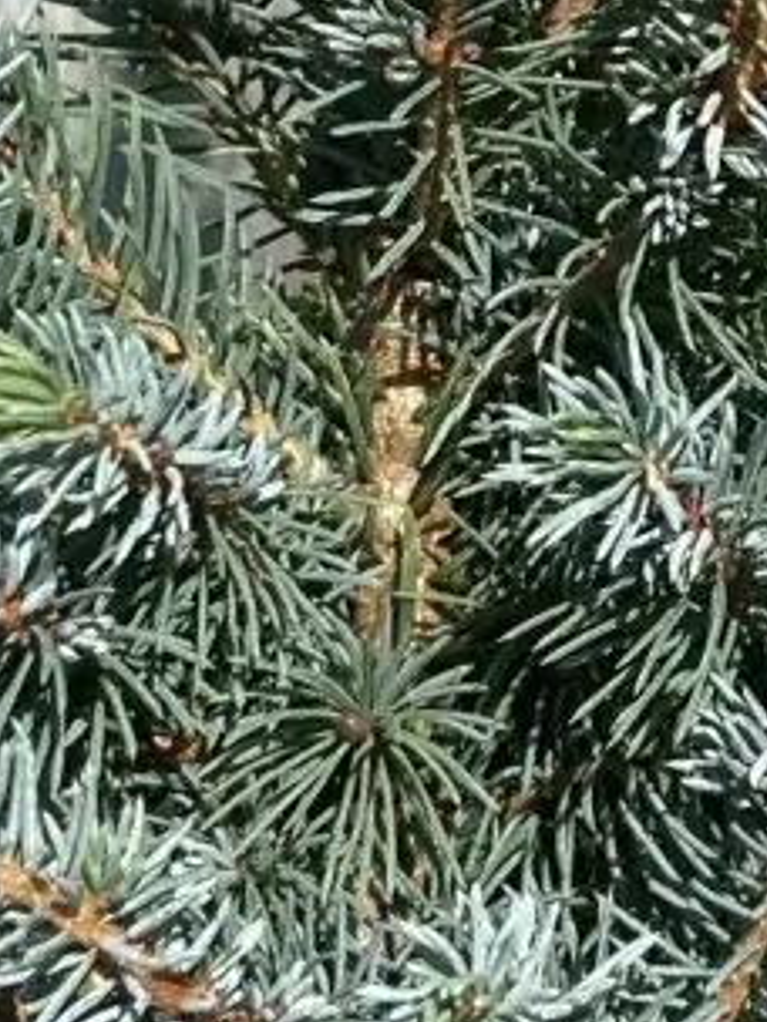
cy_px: 47
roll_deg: -2.6
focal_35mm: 123
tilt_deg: -12.8
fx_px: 3634
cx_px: 595
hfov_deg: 12.0
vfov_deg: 15.8
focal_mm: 4.2
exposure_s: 1/3731
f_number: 1.6
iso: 32
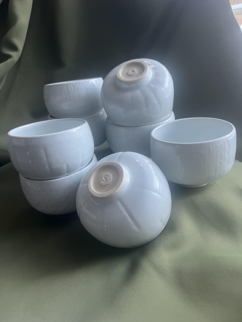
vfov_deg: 67.3
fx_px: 242
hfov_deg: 53.1
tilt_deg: -25.1
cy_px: 161
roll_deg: +8.8
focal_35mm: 26
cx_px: 121
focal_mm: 5.1
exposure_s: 1/60
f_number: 1.6
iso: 200
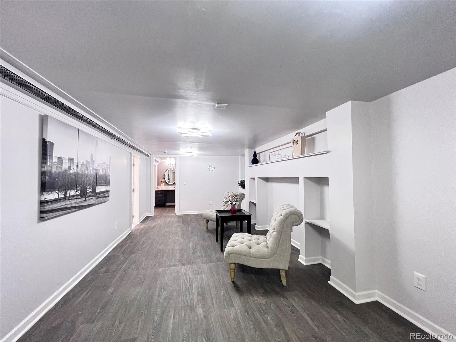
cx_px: 228
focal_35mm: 13
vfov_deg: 89.9
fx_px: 171
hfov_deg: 106.2
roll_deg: +0.2
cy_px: 171
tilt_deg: +2.6
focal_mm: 1.57
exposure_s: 1/60
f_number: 1.8
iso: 320
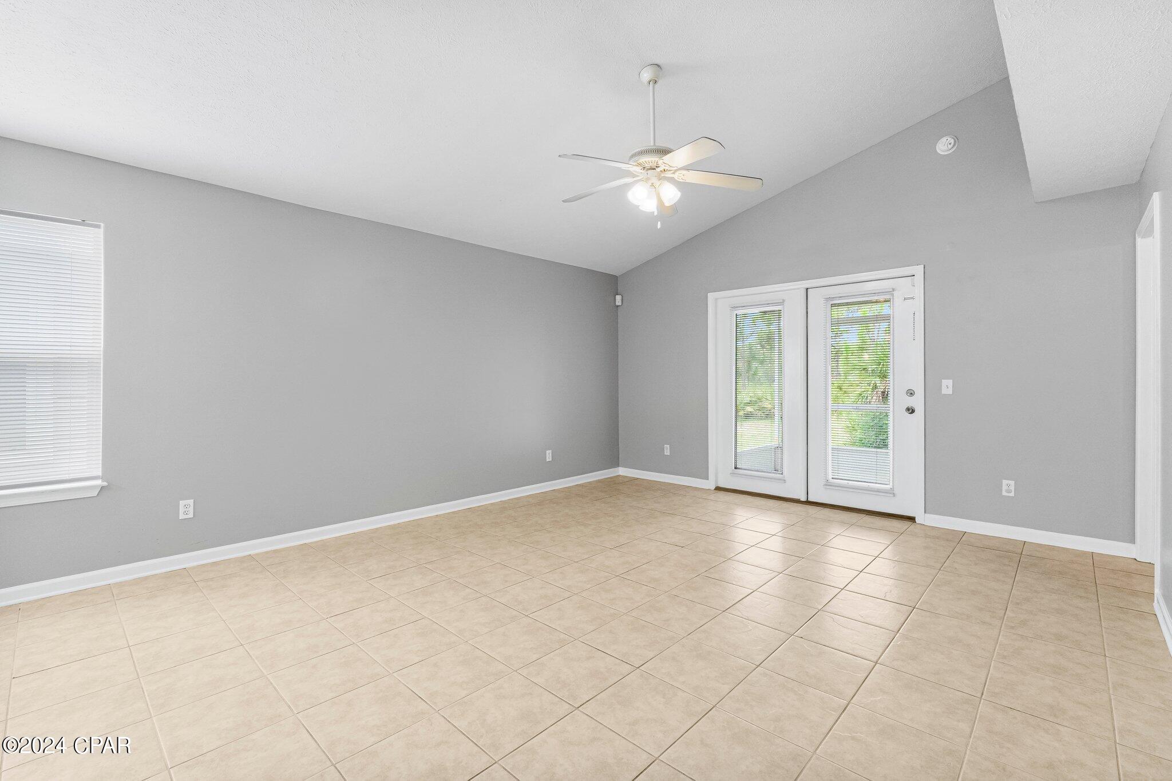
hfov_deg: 97.6
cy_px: 390
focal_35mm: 16
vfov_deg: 74.6
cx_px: 586
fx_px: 513
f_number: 9
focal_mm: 10.5
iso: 400
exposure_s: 1/13
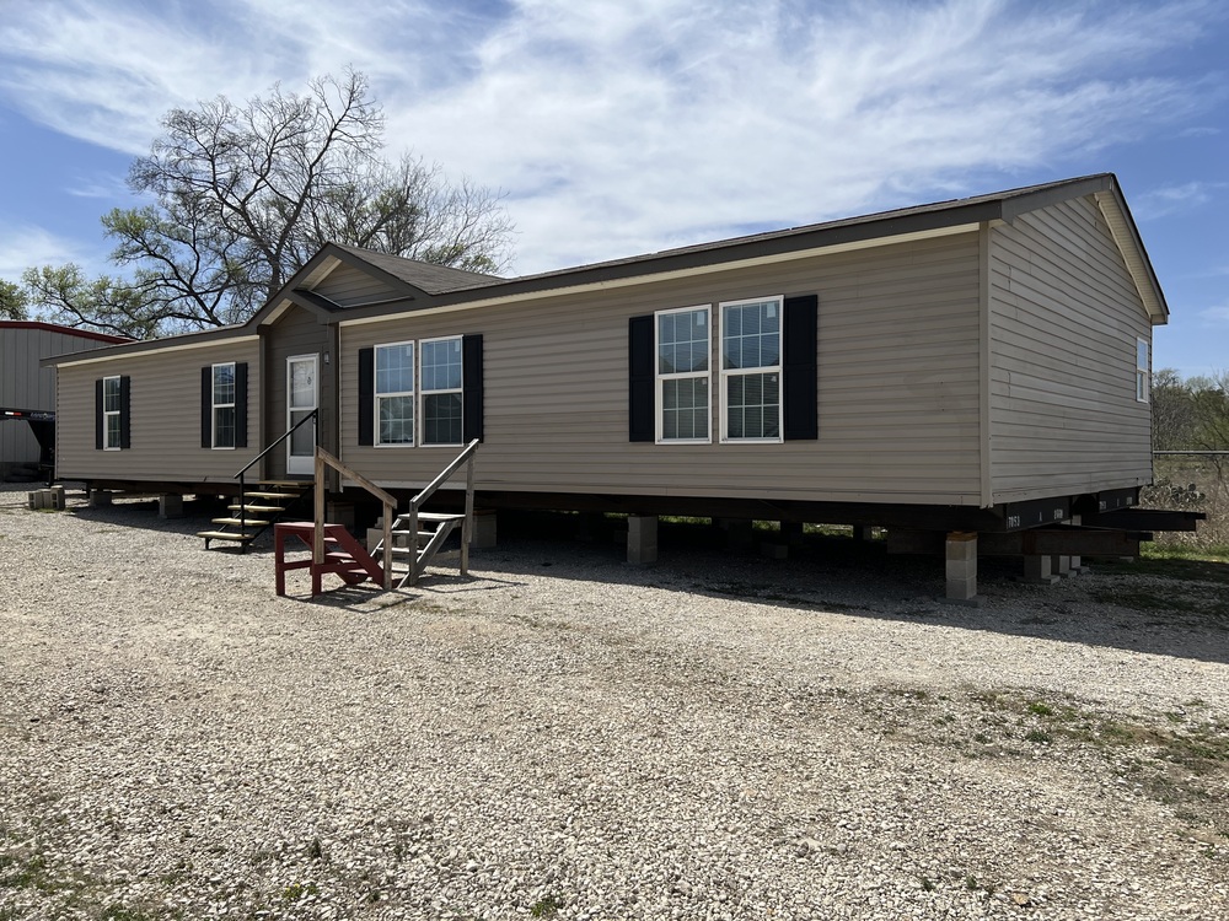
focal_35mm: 26
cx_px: 614
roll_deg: +0.1
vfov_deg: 53.1
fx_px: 923
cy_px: 460
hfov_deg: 67.3
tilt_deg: +0.9
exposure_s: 1/6993
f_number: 1.5
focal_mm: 5.7
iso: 50
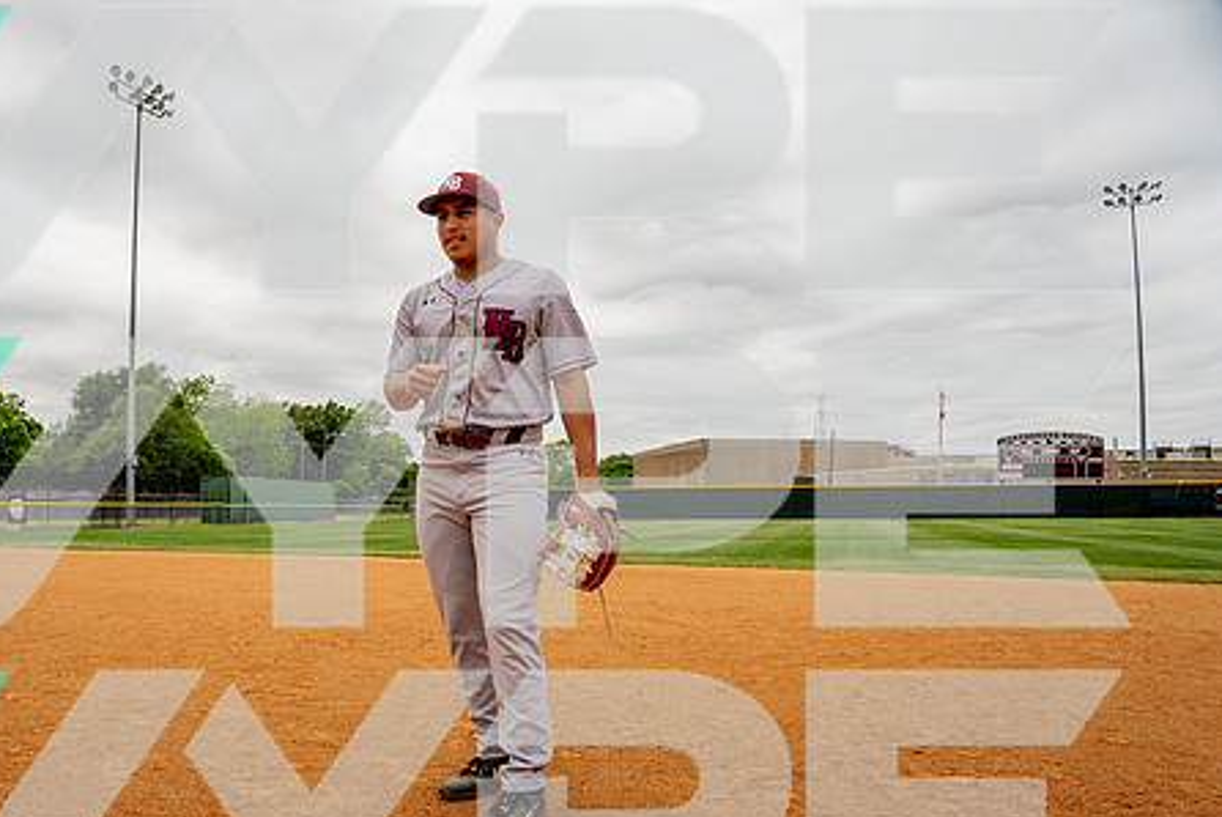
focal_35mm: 26
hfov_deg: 67.9
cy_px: 484
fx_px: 883
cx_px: 433
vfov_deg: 49.4
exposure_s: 1/1600
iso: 400
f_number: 5.6
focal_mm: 20
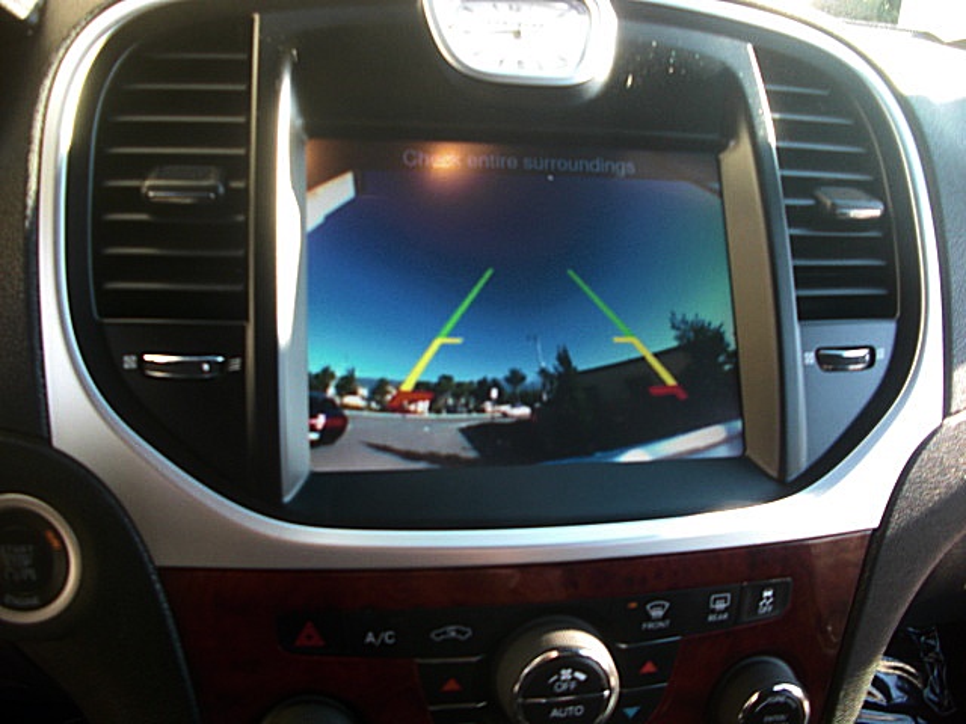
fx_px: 1005
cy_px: 362
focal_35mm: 36
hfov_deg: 51.4
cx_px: 483
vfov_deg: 39.7
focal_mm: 6.3
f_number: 2.8
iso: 100
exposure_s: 1/60
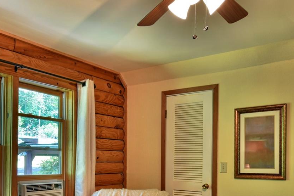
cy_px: 168
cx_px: 121
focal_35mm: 37
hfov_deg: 51.6
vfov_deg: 34.4
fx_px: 302
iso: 100
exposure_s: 1
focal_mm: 10
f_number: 11
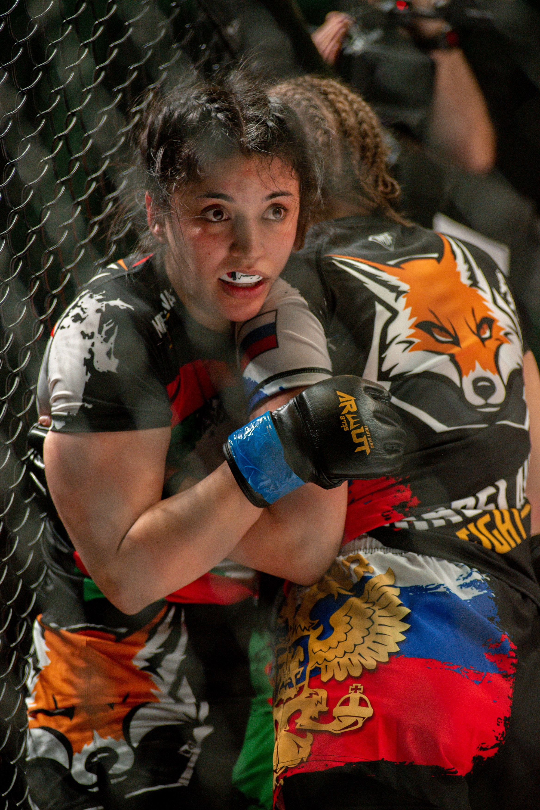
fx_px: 3260
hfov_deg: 9.5
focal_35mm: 145
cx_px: 270
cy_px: 405
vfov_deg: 14.1
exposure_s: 1/1250
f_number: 4
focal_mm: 145
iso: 2000
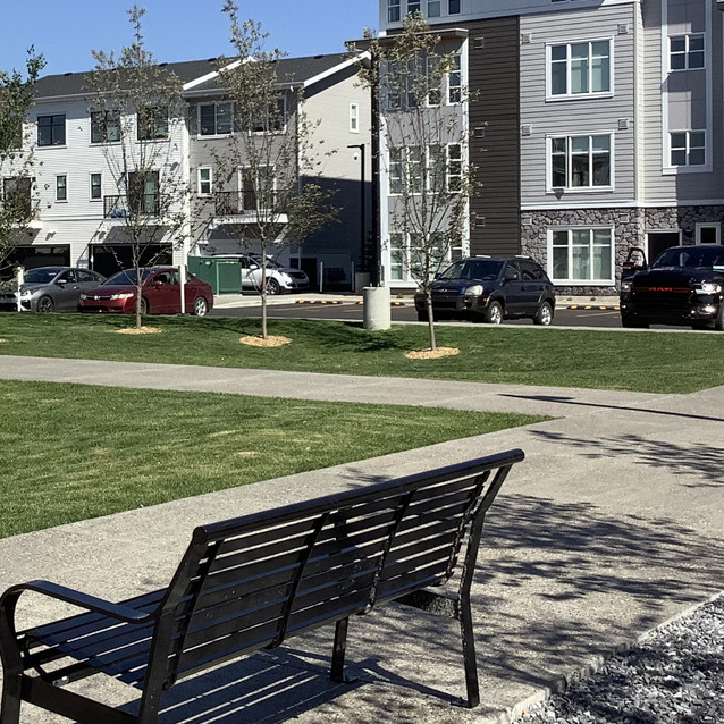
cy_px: 275
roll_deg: +0.9
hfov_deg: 25.5
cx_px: 121
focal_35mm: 66
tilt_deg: -1.6
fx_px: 1562
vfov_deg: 26.0
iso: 25
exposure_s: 1/1664
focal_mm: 3.3
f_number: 2.4
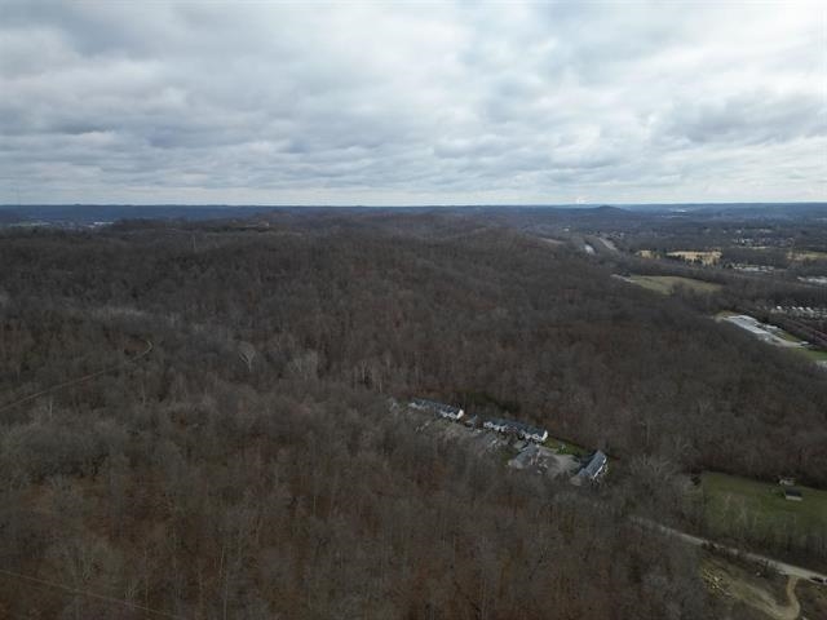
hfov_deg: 71.6
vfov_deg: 56.8
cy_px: 310
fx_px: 573
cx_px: 414
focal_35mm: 24
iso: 100
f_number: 1.7
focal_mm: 6.72
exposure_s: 1/240
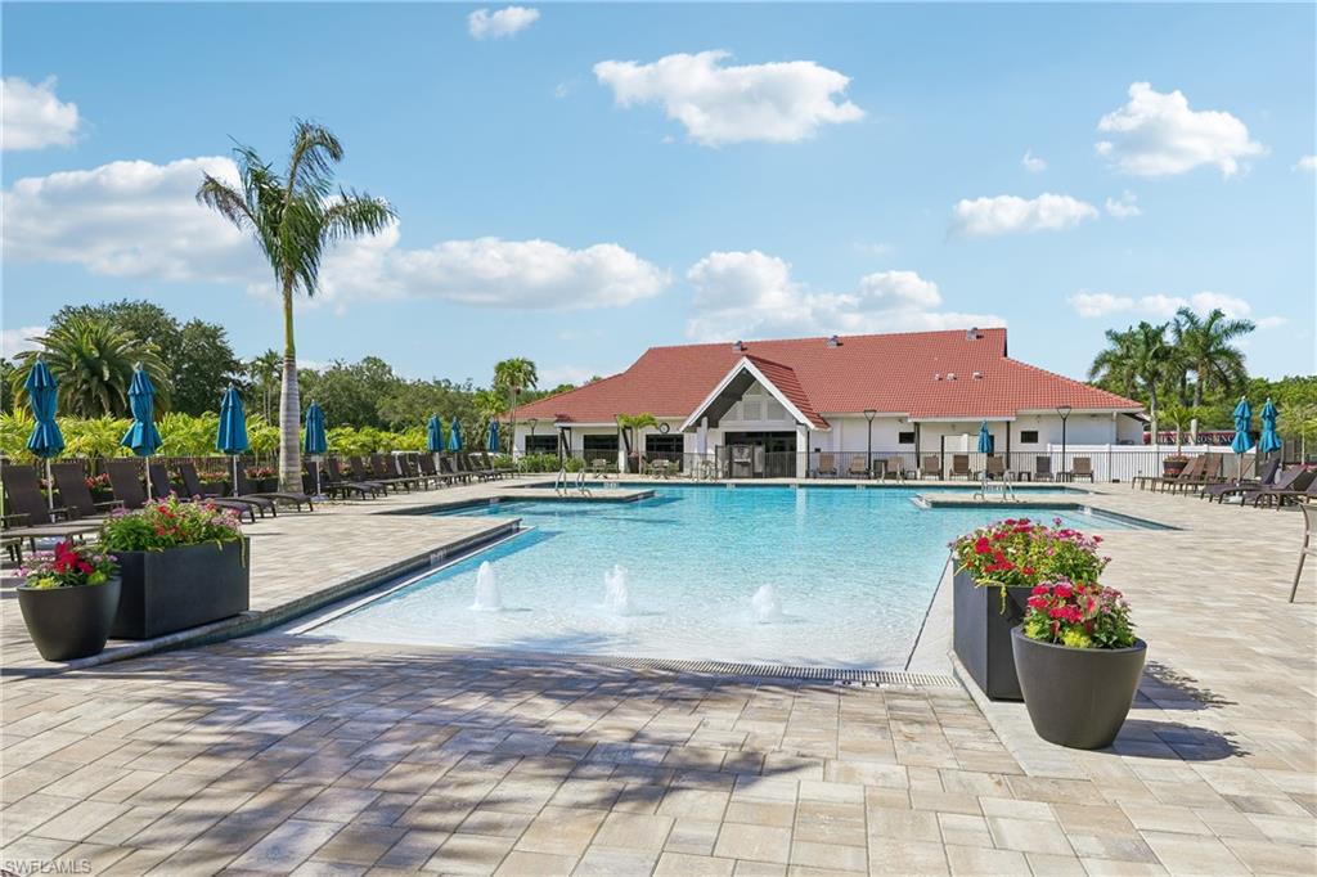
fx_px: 768
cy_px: 438
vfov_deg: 59.5
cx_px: 658
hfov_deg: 81.2
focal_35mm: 21
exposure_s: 1/200
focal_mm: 14
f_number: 8
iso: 50
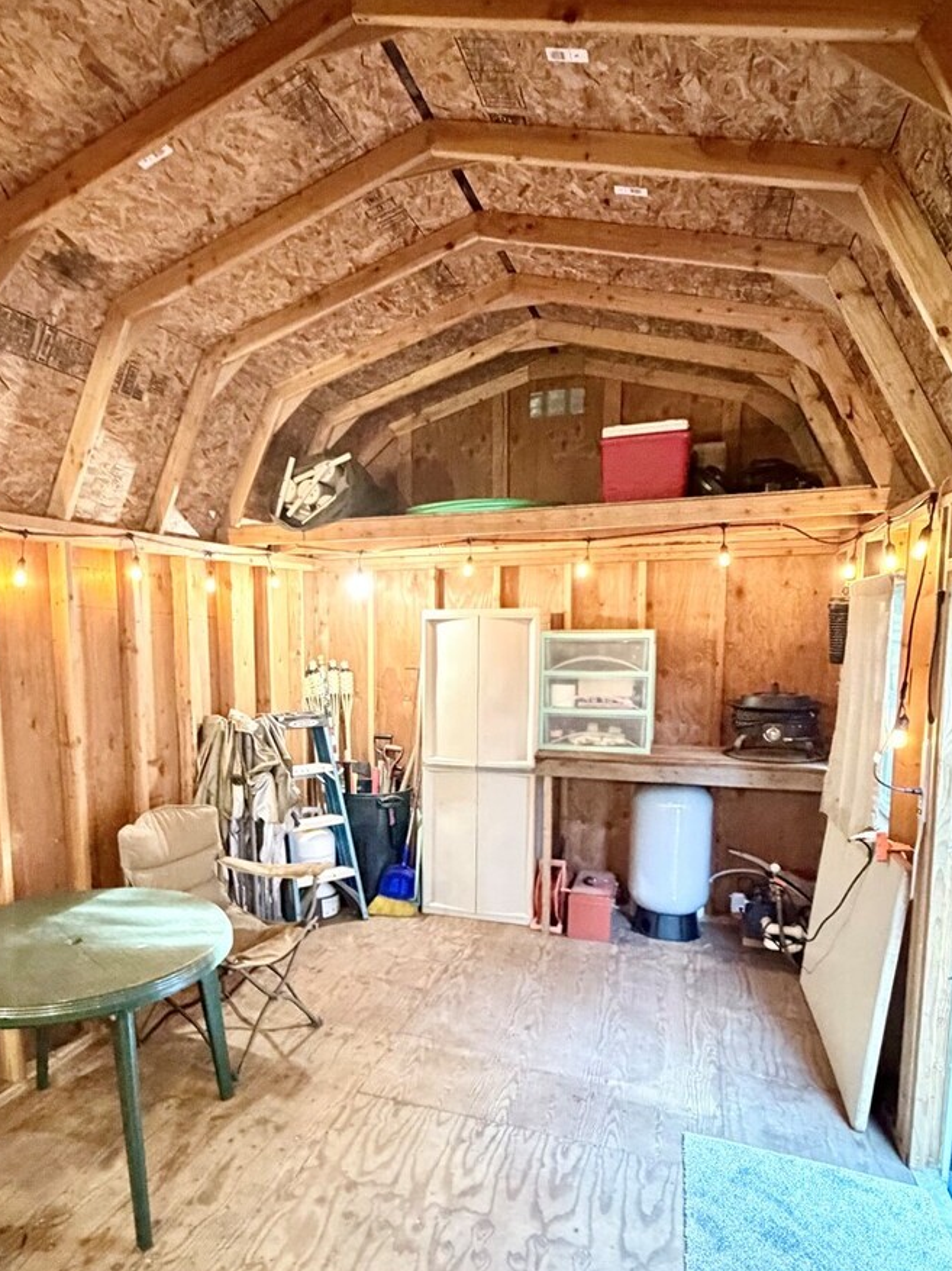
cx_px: 348
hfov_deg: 58.0
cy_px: 728
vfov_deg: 73.5
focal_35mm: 23
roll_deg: +1.0
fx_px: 844
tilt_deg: -7.3
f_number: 2.2
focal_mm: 2.22
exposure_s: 1/60
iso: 1250
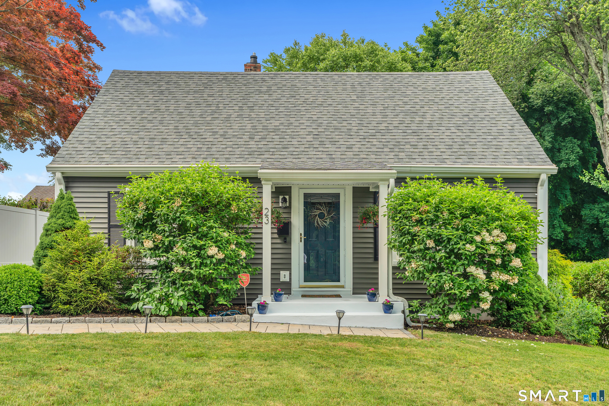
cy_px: 203
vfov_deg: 42.3
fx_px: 524
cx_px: 304
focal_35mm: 31
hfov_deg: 60.3
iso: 125
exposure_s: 1/60
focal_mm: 31
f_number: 7.1
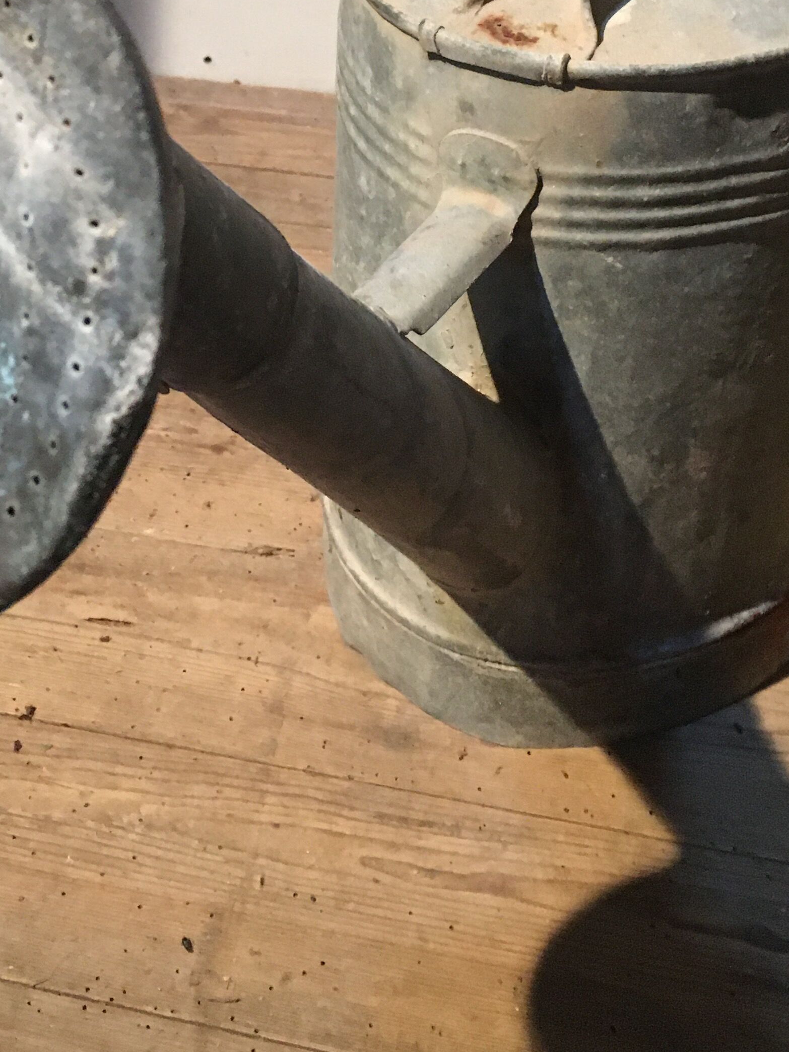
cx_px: 270
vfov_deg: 33.1
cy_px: 163
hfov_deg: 26.0
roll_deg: +0.5
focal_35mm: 56
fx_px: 1702
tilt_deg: -30.5
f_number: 2.2
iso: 250
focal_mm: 4.15
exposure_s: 1/17
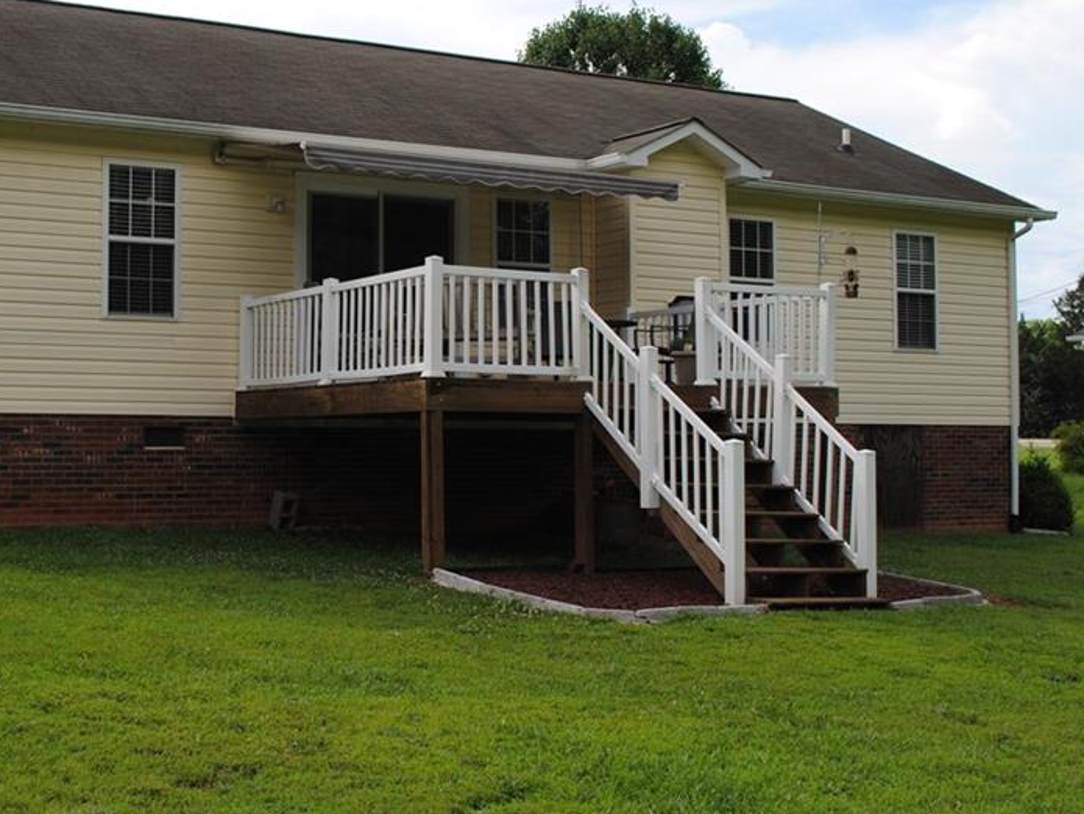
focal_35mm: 51
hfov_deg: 37.0
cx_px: 352
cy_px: 373
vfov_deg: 28.6
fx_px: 1598
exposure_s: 1/200
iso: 100
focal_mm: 24
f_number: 8
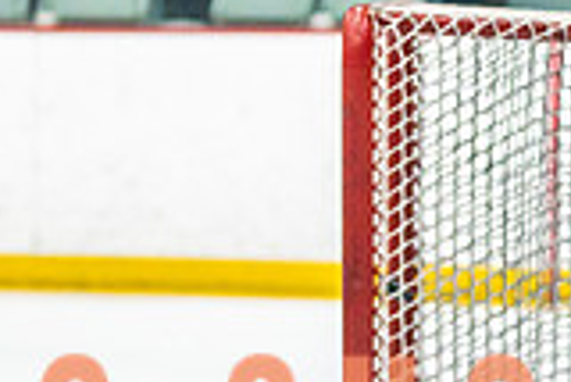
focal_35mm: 429
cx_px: -179
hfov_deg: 4.8
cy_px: 444
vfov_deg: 3.2
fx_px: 6810
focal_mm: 108
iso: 3200
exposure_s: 1/1000
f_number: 2.8
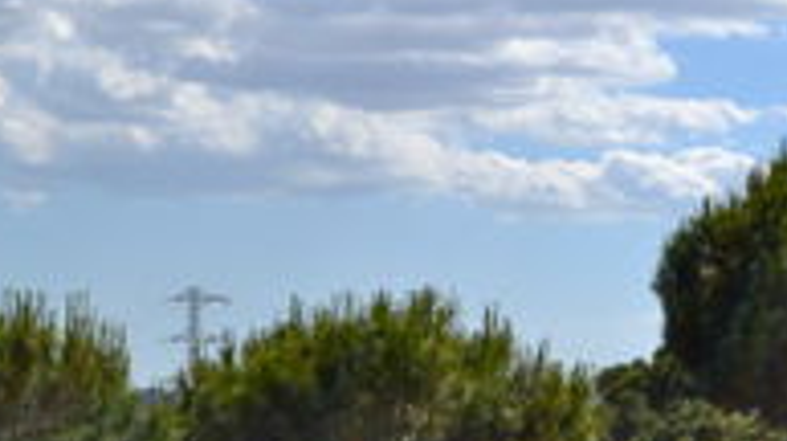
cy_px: 372
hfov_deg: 17.5
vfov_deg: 9.9
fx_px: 2528
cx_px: 689
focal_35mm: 121
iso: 100
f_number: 29
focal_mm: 31
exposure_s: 1/40
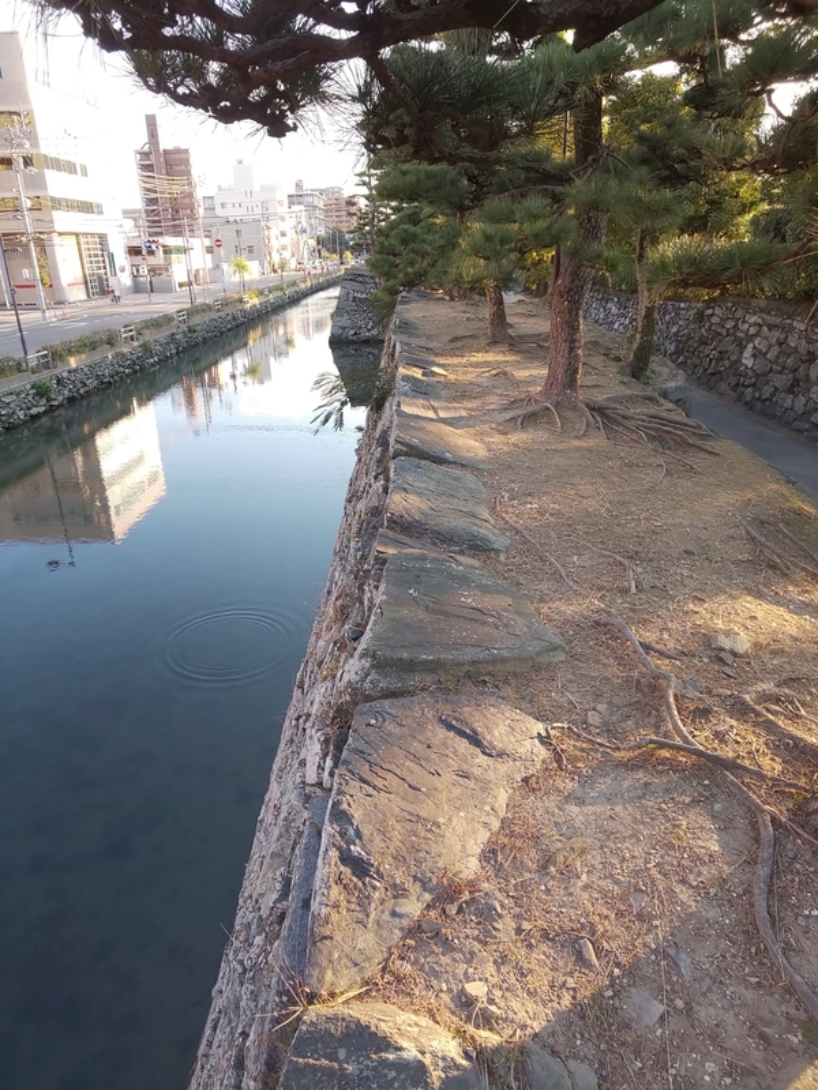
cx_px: 409
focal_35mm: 20
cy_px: 545
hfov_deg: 66.0
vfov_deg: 81.7
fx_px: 630
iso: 43
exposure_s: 1/120
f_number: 1.94
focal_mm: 3.45
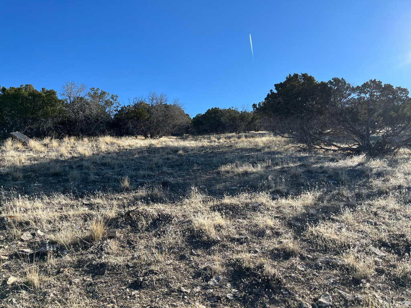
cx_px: 206
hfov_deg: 67.3
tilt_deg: +6.5
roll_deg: -2.5
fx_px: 309
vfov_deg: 53.1
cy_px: 154
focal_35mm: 26
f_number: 1.6
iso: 50
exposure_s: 1/2688
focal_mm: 5.1
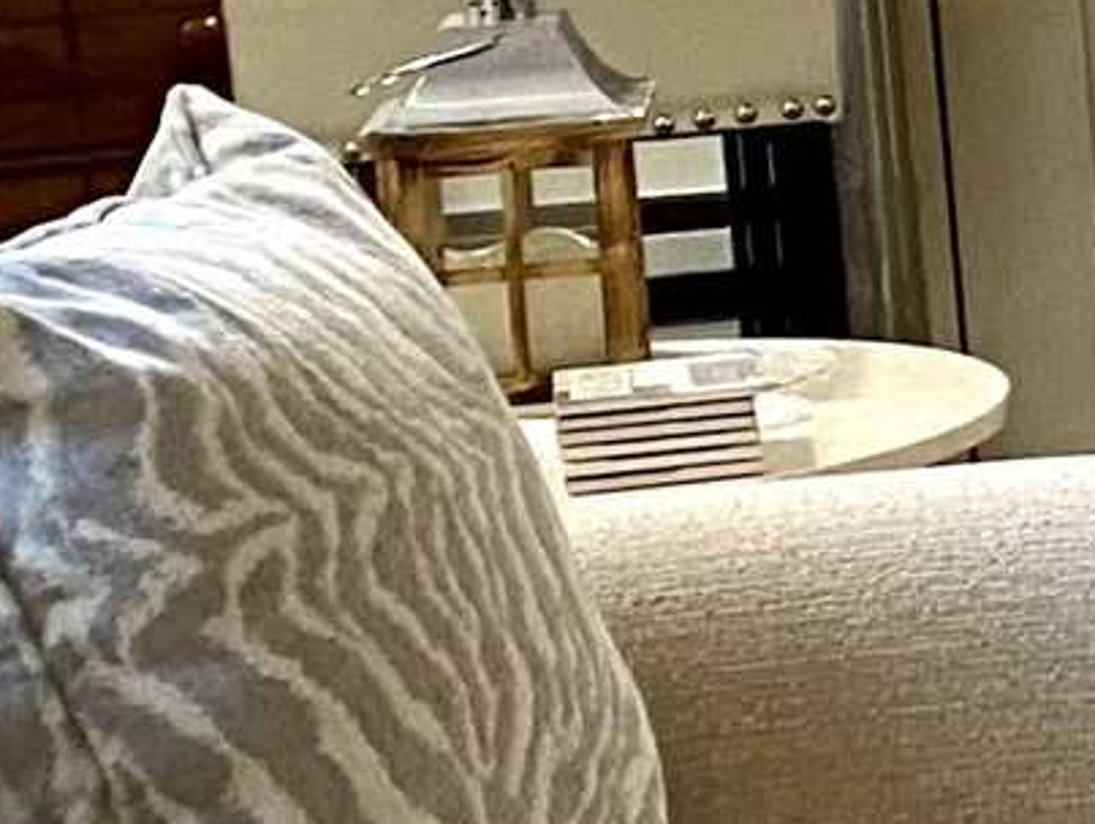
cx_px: 3220
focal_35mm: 198
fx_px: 6269
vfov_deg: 7.5
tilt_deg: -8.3
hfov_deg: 8.5
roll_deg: +2.0
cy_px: 73
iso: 250
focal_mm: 4.25
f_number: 1.8
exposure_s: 1/60
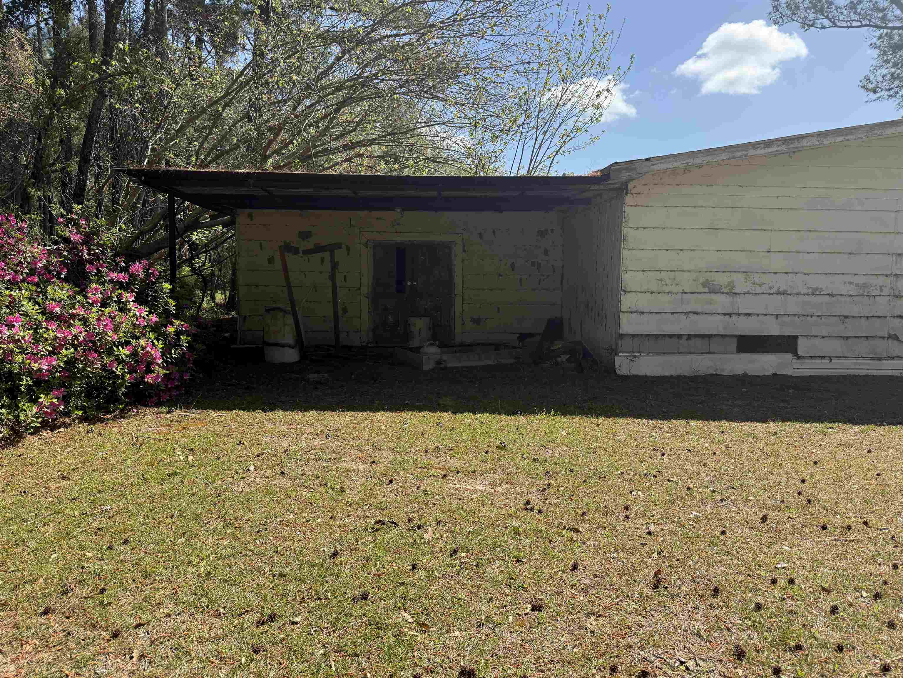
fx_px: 626
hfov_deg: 71.6
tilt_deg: -4.8
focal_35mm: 24
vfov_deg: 56.8
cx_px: 452
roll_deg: -0.9
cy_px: 339
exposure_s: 1/3425
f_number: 1.78
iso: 100
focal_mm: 6.76
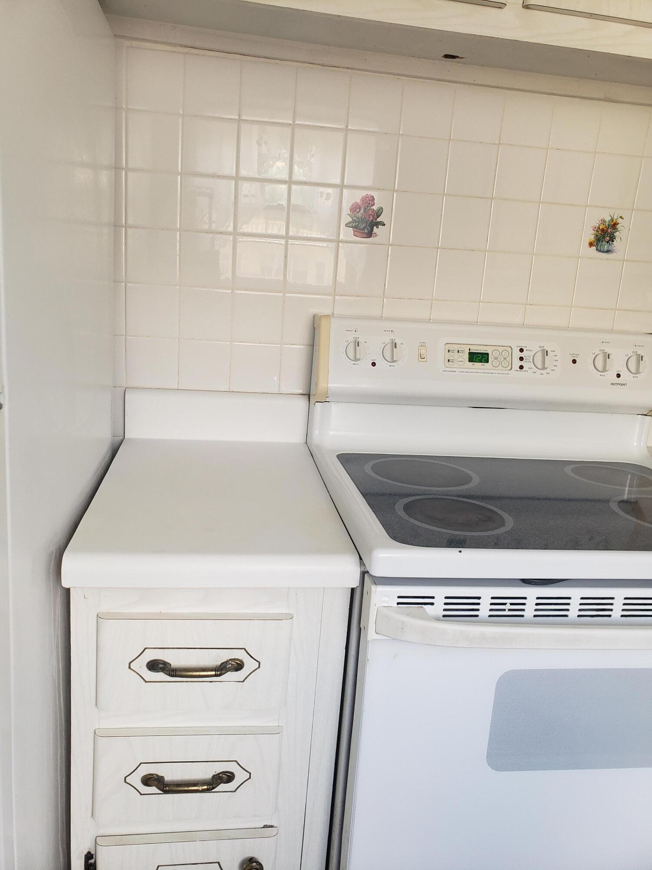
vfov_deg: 67.3
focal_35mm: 26
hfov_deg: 53.1
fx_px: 653
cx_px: 326
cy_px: 435
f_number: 2.4
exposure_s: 1/60
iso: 160
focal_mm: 4.3
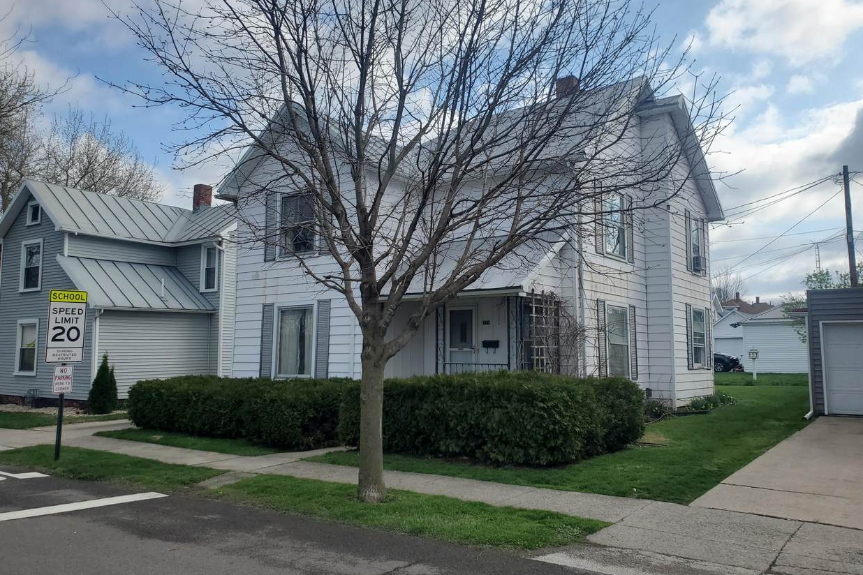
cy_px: 283
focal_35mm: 28
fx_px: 671
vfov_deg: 46.4
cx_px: 435
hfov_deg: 65.5
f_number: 2.4
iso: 50
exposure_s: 1/1837
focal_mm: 4.3
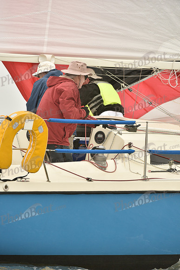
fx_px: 2848
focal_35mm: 380
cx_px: 90
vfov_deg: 5.4
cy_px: 135
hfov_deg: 3.6
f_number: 7.1
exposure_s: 1/800
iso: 400
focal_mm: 380
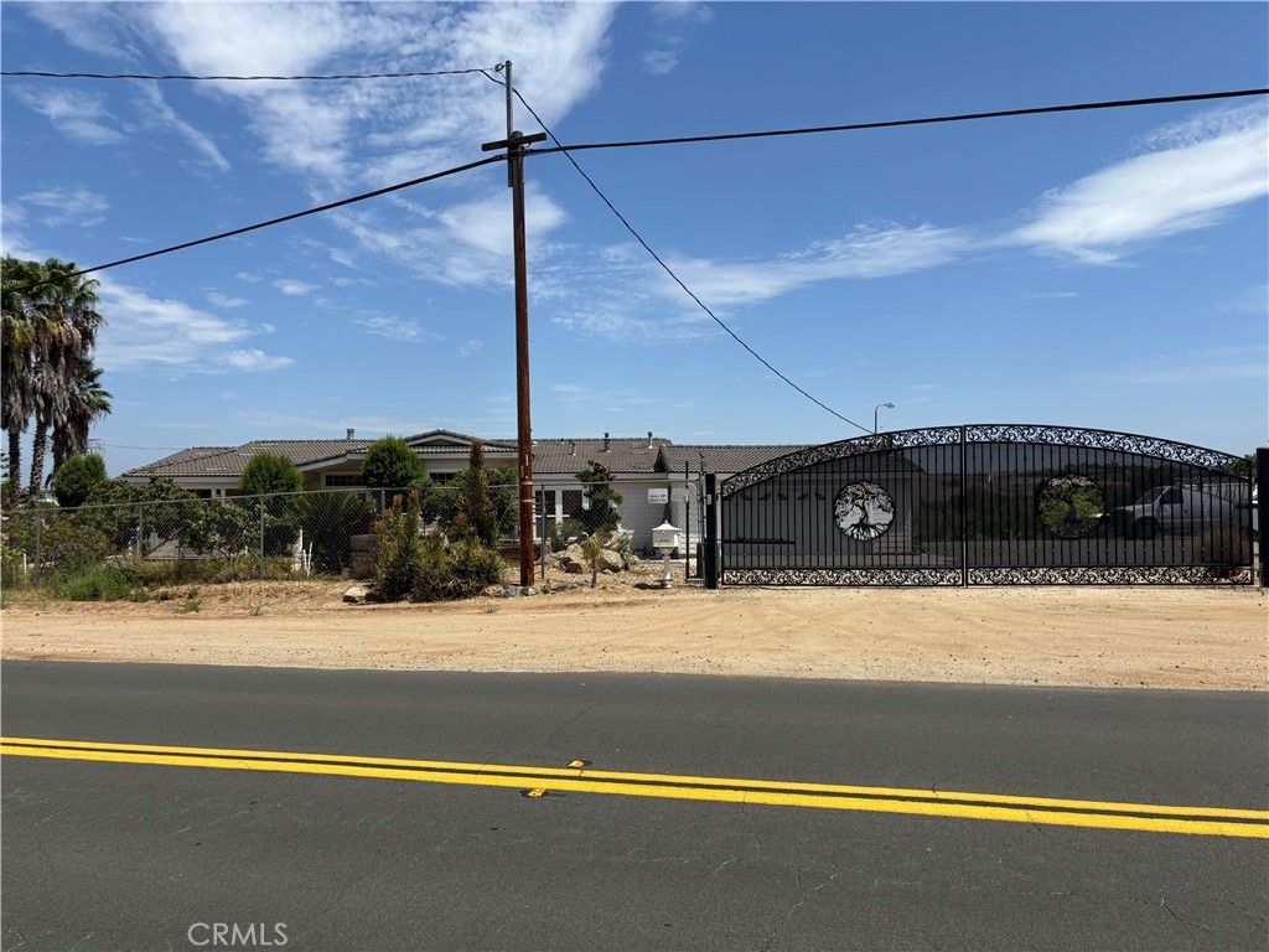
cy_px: 476
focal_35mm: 26
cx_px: 634
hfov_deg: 67.3
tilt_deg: +1.5
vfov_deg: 53.1
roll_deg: -0.2
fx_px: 953
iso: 50
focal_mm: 6
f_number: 1.6
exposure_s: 1/5076
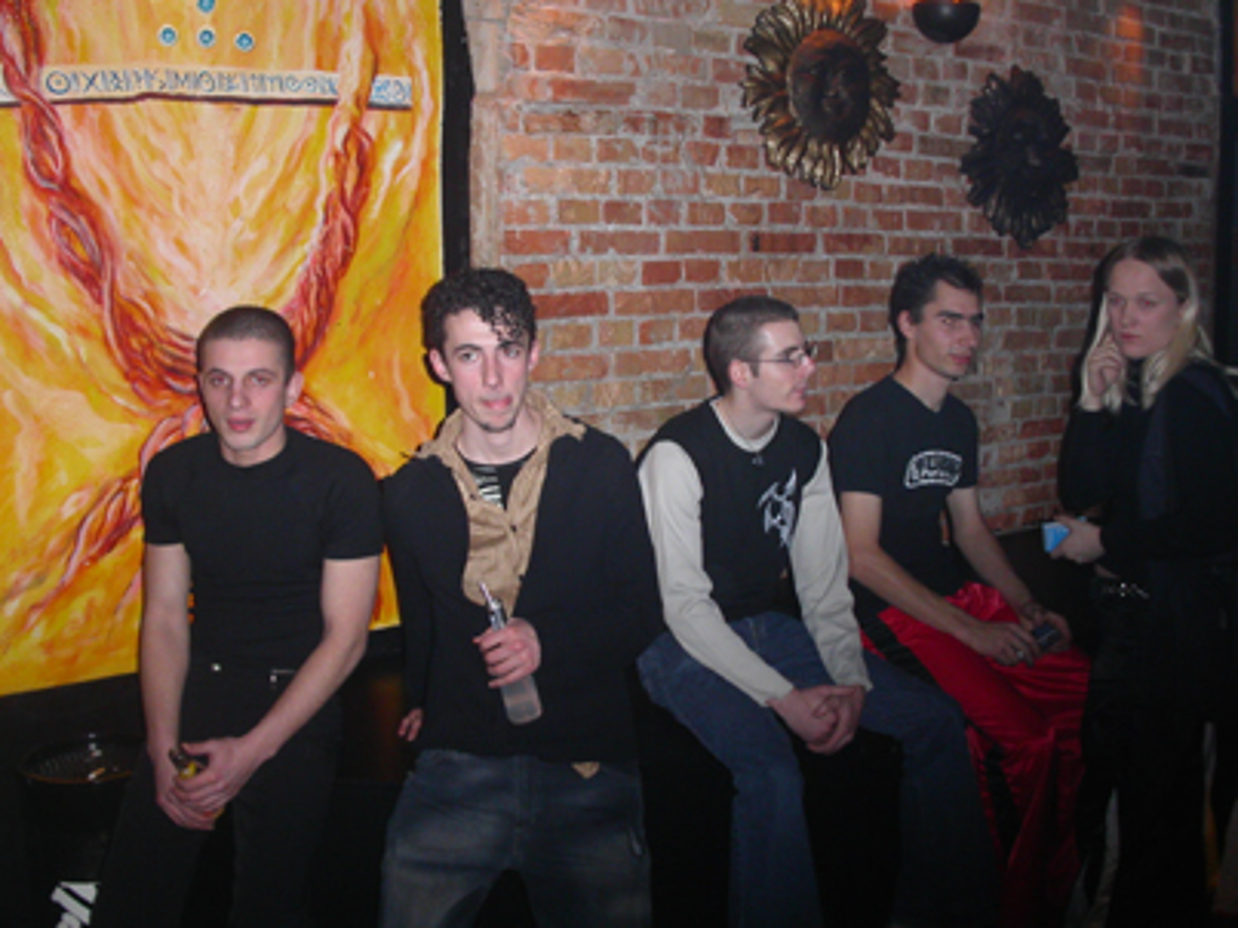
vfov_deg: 37.7
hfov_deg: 49.0
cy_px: 464
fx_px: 1359
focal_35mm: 38
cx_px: 619
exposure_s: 1/30
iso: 200
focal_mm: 7.8
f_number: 2.8
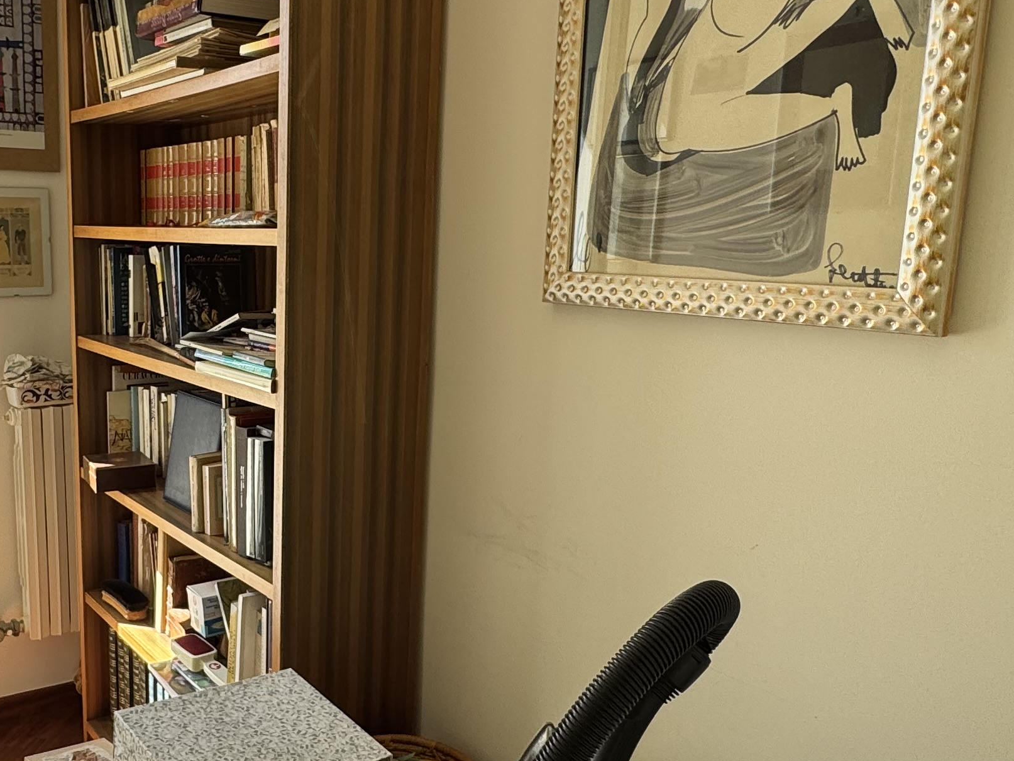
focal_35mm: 35
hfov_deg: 50.8
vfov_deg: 40.7
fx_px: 1025
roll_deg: +0.3
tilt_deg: -12.2
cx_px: 275
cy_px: 421
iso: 40
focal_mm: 2.22
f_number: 2.2
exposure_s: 1/190
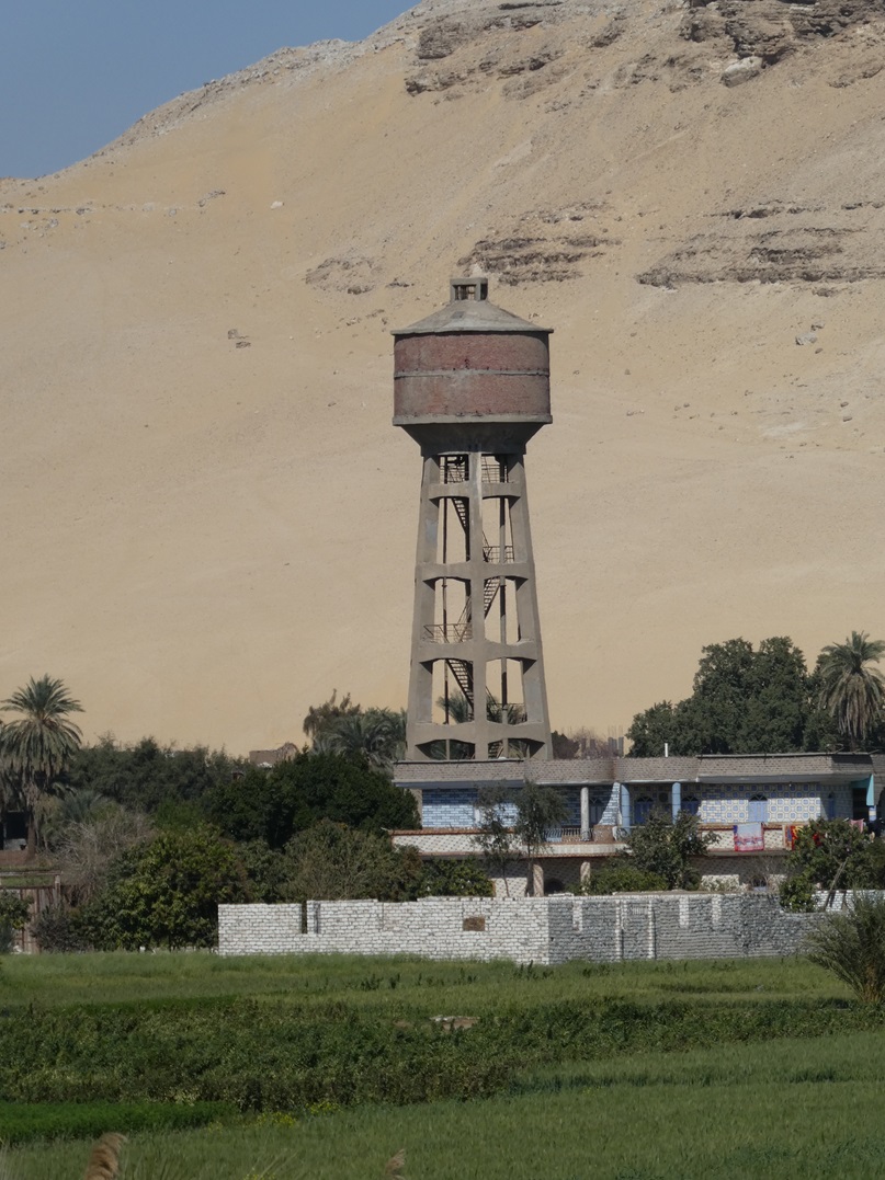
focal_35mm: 322
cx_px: 442
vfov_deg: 6.2
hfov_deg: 4.6
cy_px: 590
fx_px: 10983
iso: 80
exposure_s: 1/800
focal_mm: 57.7
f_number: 5.9
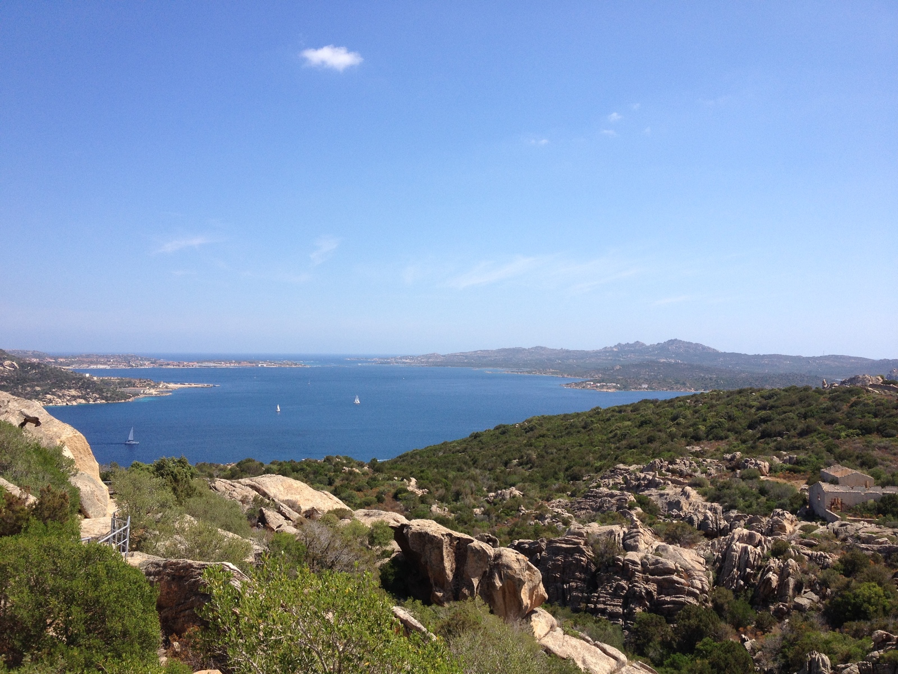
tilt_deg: -1.5
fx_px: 908
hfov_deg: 52.6
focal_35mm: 35
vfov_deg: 40.7
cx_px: 449
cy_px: 337
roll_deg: -0.5
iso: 50
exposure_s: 1/1672
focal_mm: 4.28
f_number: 2.4
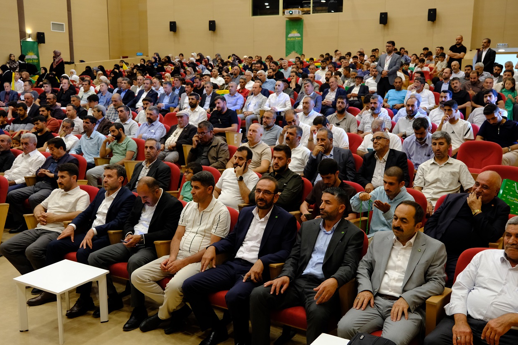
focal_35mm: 35
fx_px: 503
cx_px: 272
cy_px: 184
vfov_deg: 37.8
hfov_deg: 54.4
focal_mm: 21.2
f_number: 4
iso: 1600
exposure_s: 1/50
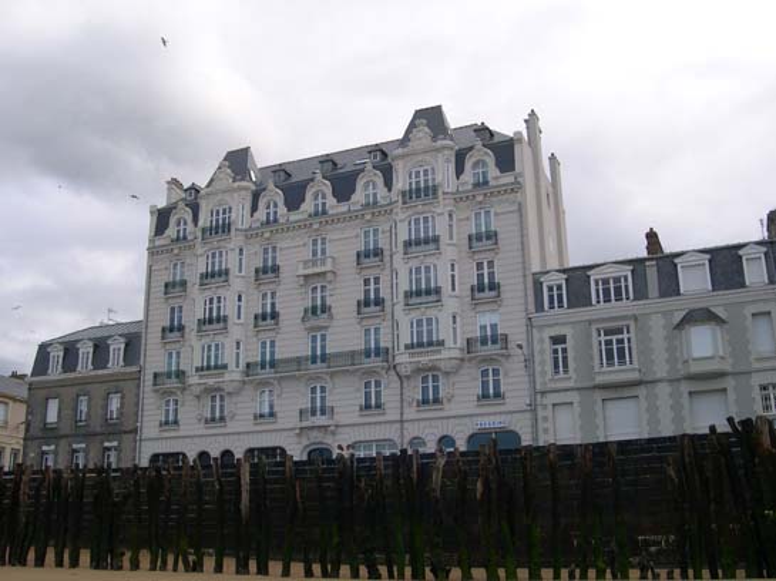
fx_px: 851
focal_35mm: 38
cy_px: 290
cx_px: 388
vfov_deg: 37.7
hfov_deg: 49.0
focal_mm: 8
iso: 100
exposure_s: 1/213
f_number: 7.6
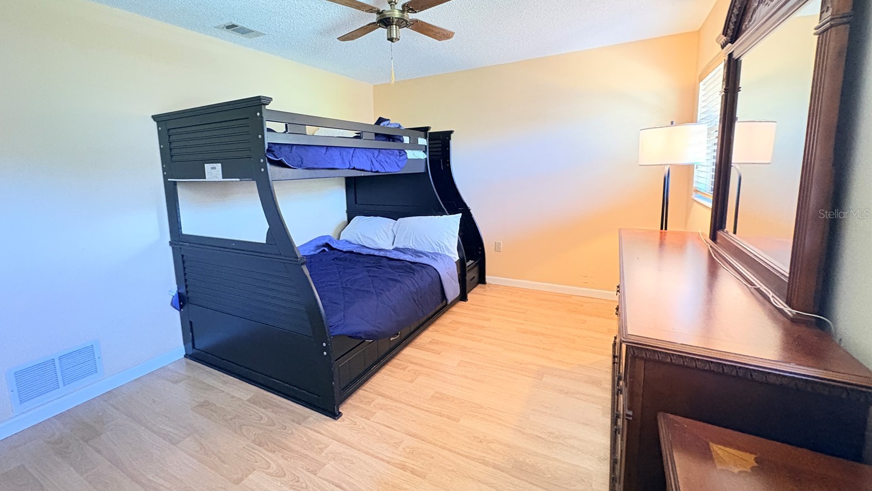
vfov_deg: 66.8
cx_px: 415
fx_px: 370
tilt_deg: -7.4
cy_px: 213
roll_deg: +1.8
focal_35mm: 16
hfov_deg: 99.3
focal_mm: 2.22
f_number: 2.2
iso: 1600
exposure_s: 1/24
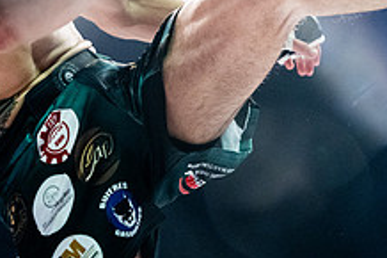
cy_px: -1
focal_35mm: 133
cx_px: 408
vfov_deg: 10.2
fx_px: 1429
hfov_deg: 15.1
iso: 3200
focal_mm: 50
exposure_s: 1/1250
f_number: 2
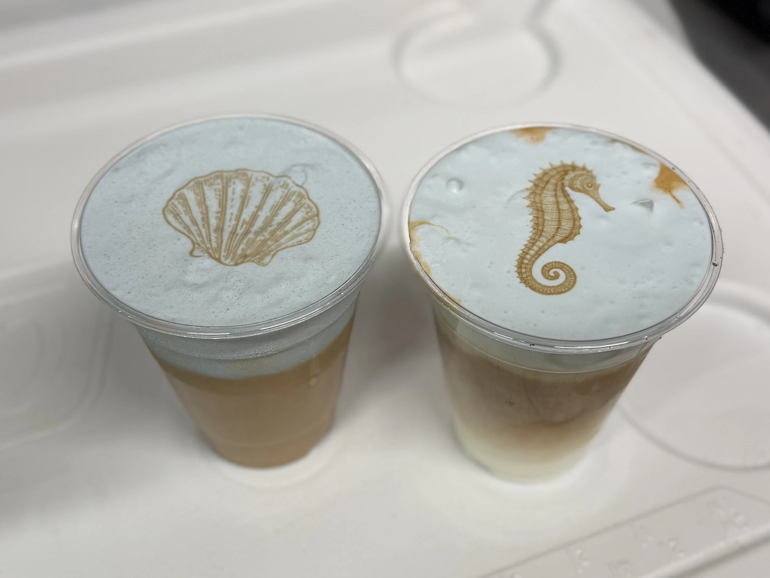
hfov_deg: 71.6
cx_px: 385
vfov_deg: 56.8
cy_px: 289
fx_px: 534
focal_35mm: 24
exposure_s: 1/120
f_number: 1.78
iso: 80
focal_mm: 6.76
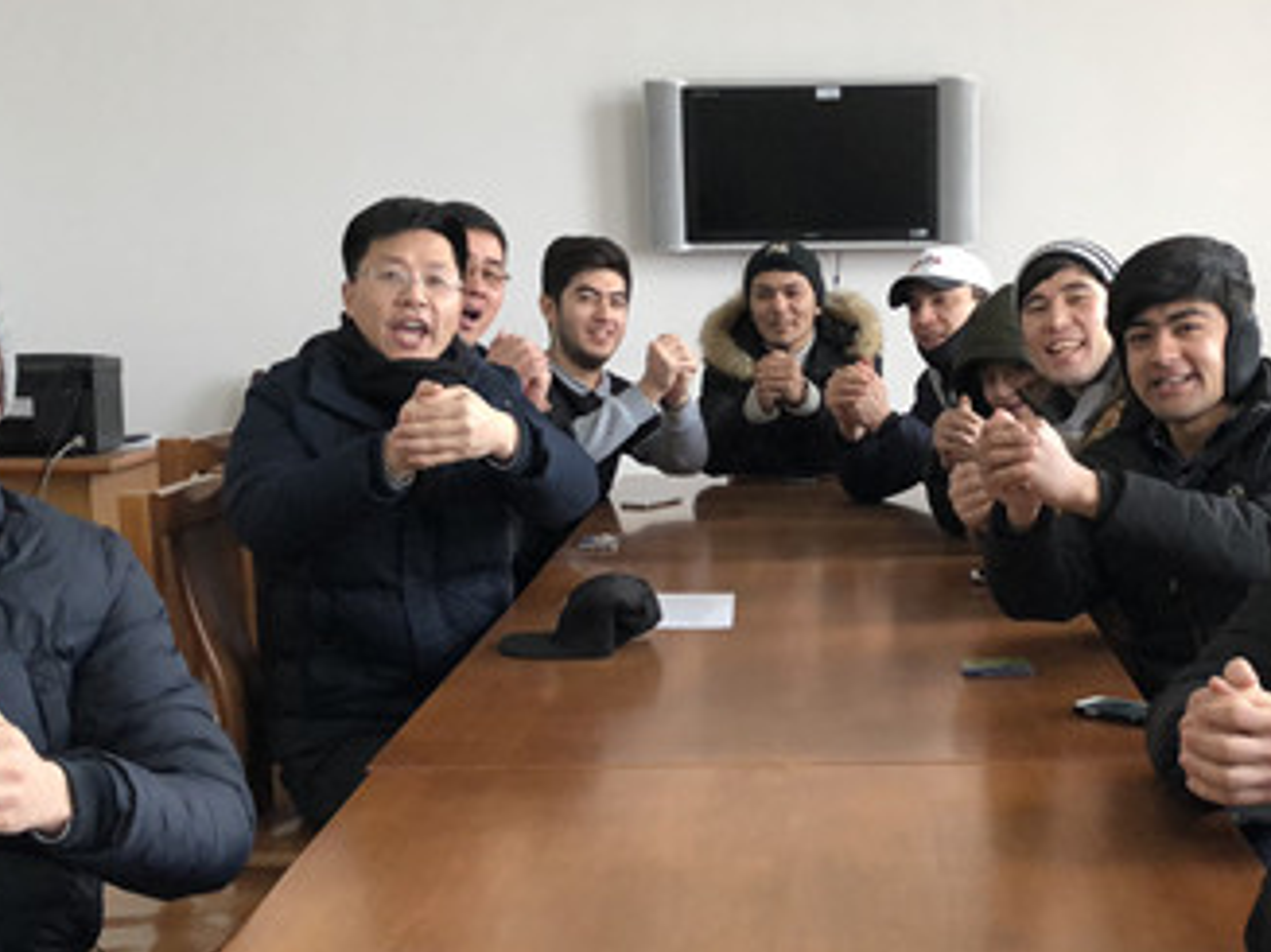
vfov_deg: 24.3
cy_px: 639
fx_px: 2202
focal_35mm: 60
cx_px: 836
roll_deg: +0.5
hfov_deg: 32.0
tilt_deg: -11.0
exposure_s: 1/100
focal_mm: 4
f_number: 1.8
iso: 160
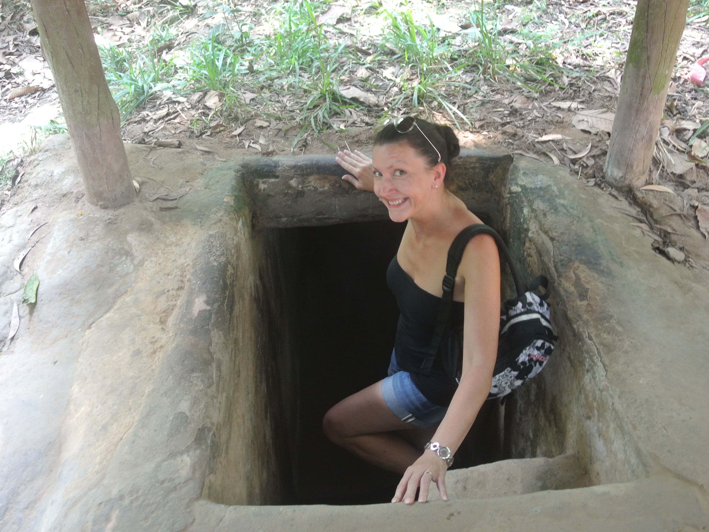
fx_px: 696
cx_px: 379
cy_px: 269
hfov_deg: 53.9
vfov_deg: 41.8
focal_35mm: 34
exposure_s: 1/40
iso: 400
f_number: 3.8
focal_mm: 11.8
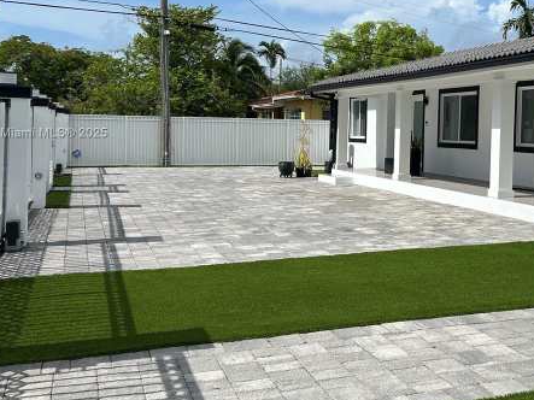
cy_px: 134
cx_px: 397
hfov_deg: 39.4
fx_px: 725
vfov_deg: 30.6
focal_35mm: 47
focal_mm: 5.7
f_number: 1.5
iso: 50
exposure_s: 1/7463
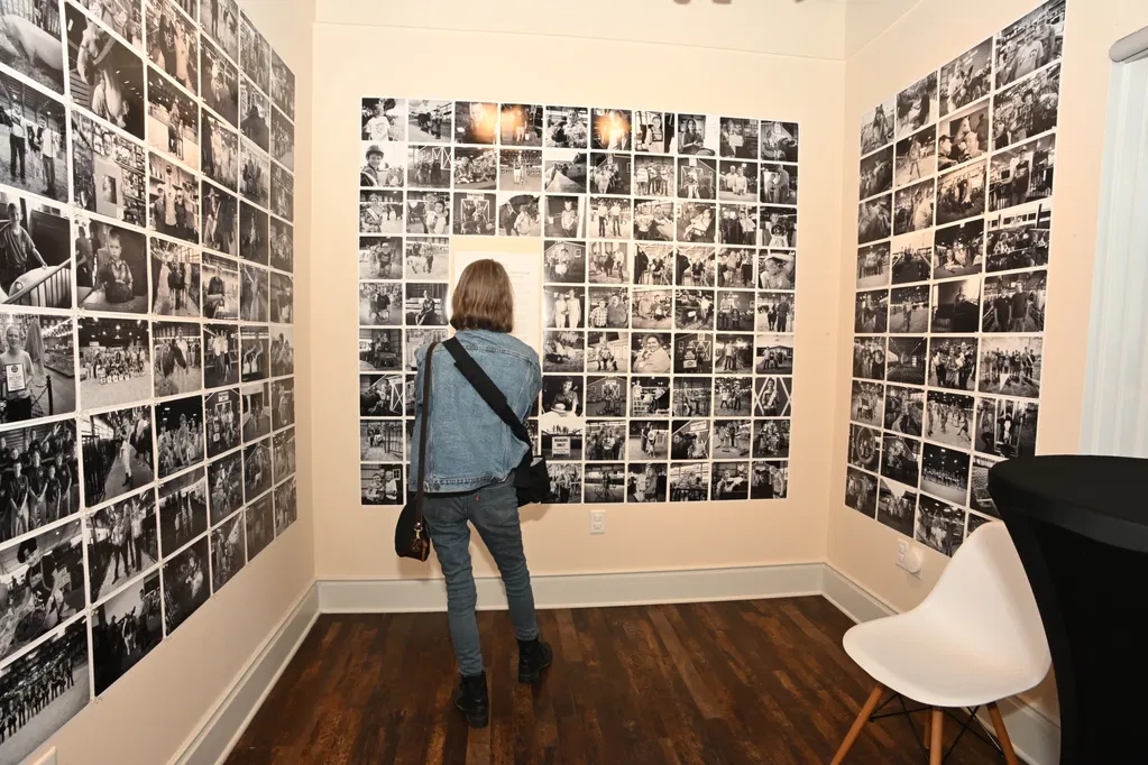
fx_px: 638
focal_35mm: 20
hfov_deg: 84.0
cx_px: 574
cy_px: 382
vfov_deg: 61.9
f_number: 5.6
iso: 3600
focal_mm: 20
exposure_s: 1/60
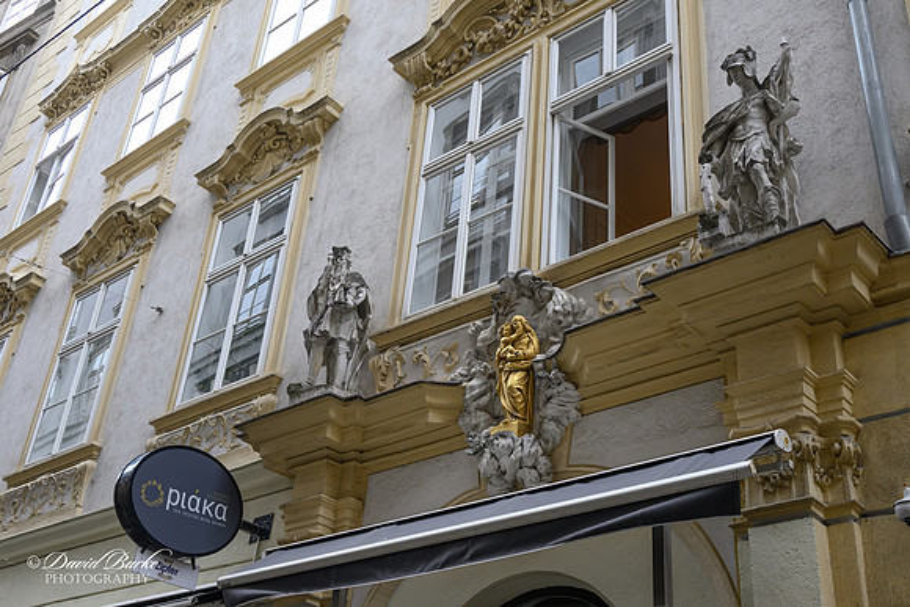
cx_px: 455
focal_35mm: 41
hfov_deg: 47.4
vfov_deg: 32.6
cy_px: 304
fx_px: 1037
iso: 3600
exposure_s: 1/250
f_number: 8
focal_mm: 41
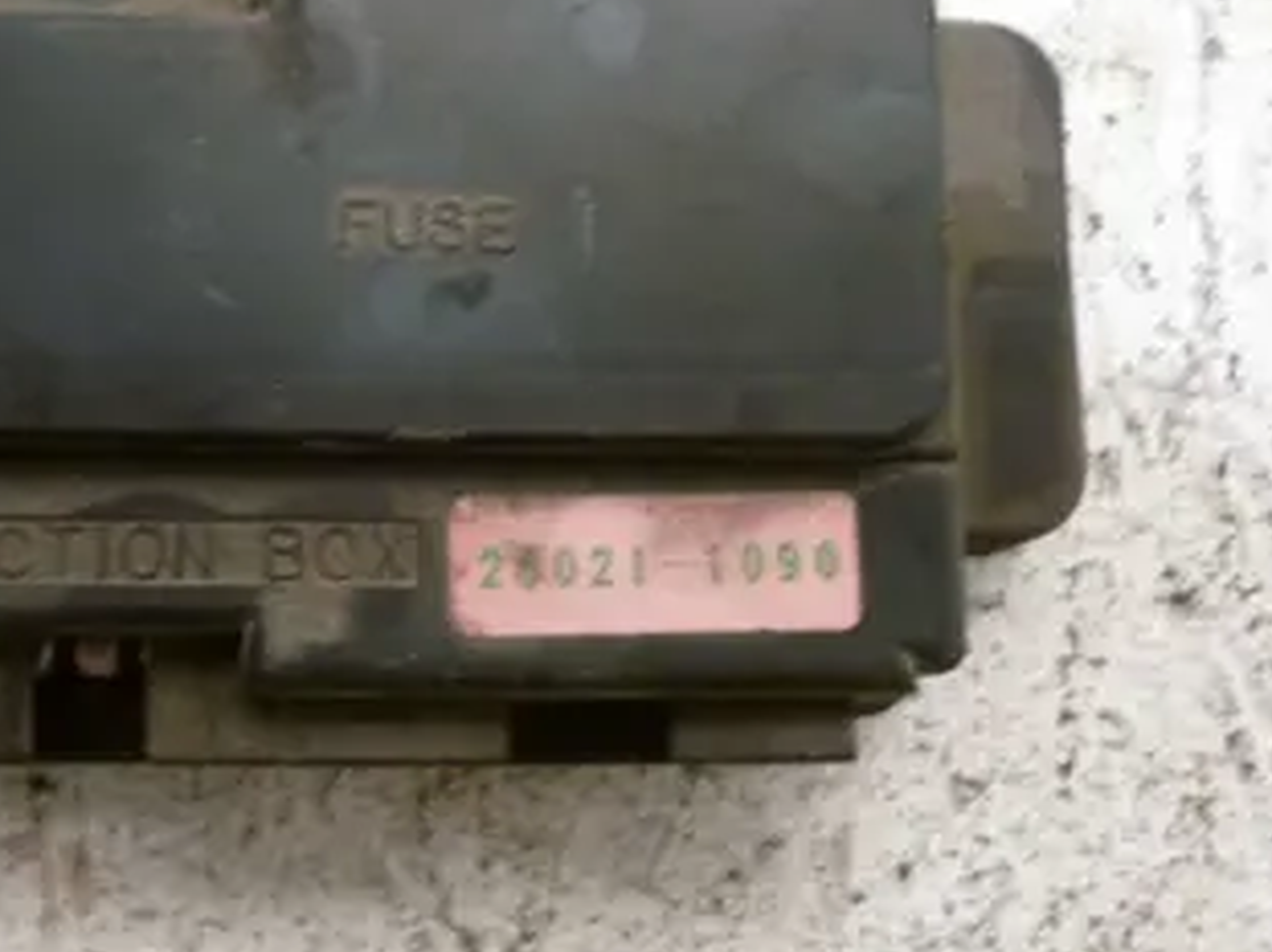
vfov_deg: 28.4
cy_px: 343
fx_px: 1873
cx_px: 368
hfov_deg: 36.9
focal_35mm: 51
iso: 320
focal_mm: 5.5
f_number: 2.8
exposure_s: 1/30
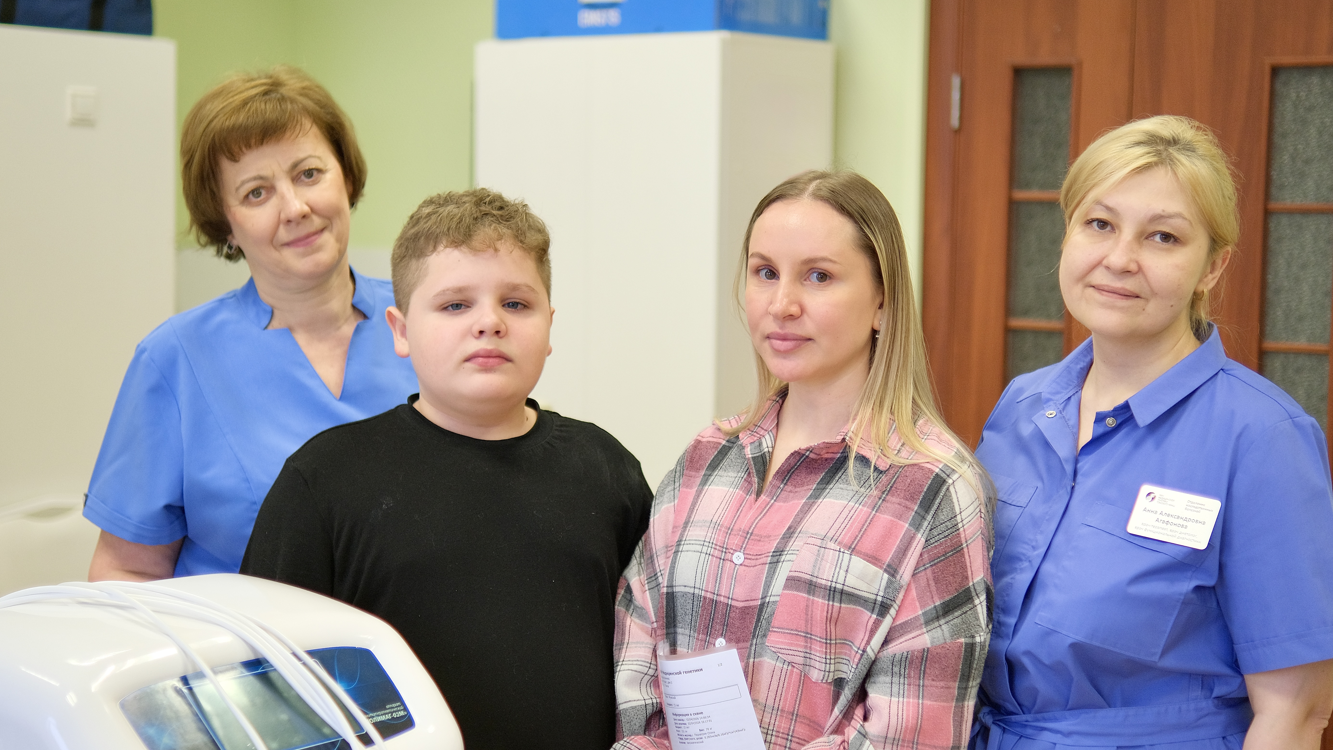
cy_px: 332
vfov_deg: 20.4
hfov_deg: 35.4
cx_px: 685
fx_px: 2085
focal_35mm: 59
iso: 640
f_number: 1.4
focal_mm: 33
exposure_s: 1/640
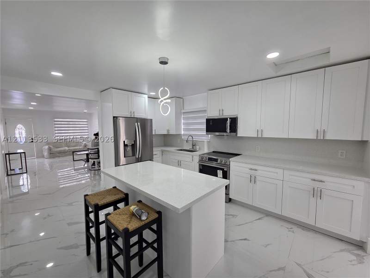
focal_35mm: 13
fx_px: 139
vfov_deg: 89.9
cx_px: 185
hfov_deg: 106.2
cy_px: 139
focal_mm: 2.2
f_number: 2.2
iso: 125
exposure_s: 1/120
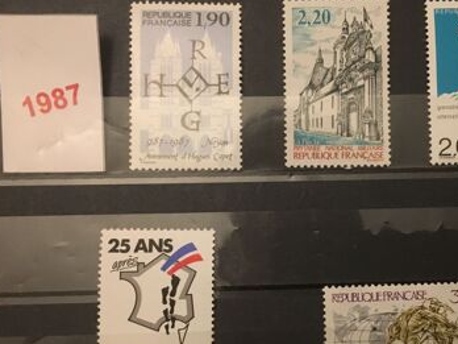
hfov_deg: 46.0
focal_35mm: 40
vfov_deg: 35.8
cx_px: 307
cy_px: 215
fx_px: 529
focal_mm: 4.15
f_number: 2.2
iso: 400
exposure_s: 1/17
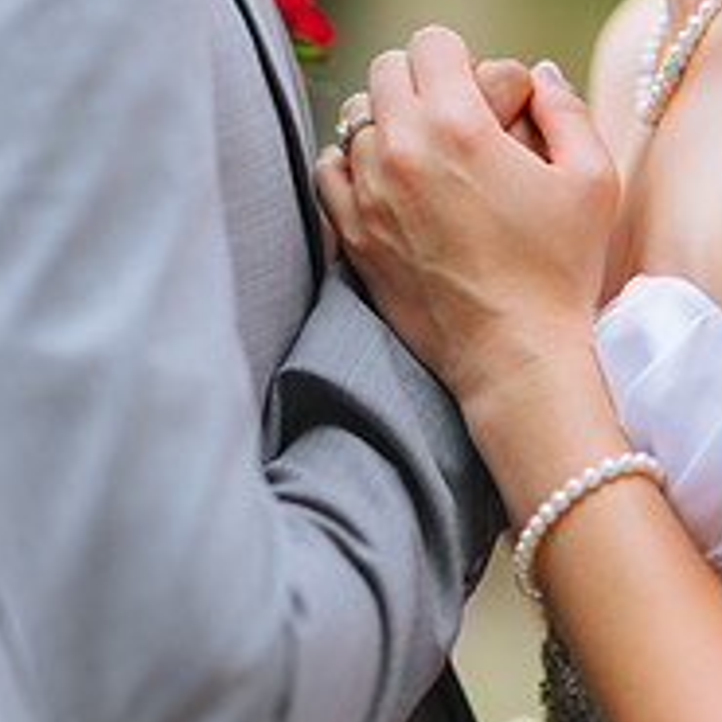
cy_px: 113
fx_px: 4153
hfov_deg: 9.9
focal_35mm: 176
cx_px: 421
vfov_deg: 9.9
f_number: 1.6
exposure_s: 1/800
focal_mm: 85
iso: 80
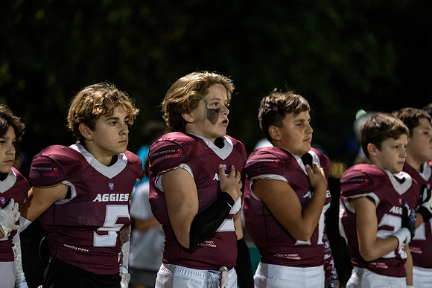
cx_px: 216
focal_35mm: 159
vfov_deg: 8.6
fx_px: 1908
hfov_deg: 12.9
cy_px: 144
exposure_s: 1/320
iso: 5000
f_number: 2.8
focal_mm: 159
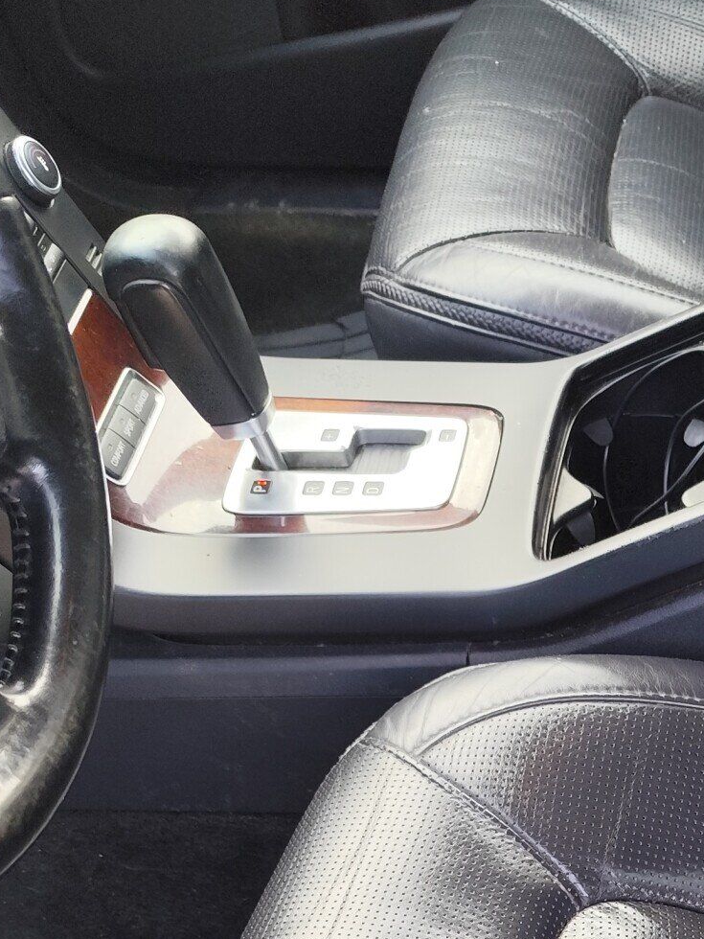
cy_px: 1124
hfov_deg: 22.8
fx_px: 1654
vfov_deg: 27.8
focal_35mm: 61
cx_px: 742
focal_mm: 6.19
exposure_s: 1/100
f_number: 1.65
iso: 80
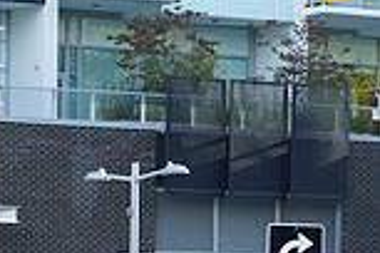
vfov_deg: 5.1
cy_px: 419
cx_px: -338
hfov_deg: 7.5
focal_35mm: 266
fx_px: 2808
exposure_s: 1/80
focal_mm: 70
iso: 100
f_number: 5.6
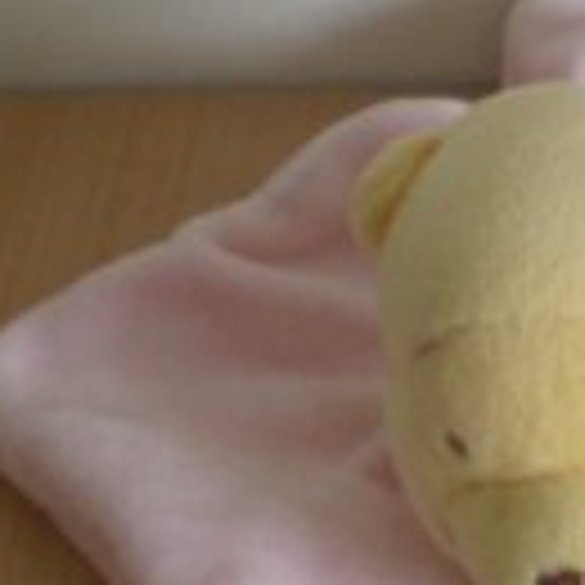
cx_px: 608
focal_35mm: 134
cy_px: 374
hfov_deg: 12.8
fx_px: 2562
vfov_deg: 13.0
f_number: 3.1
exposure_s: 1/20.6
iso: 200
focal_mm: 6.3
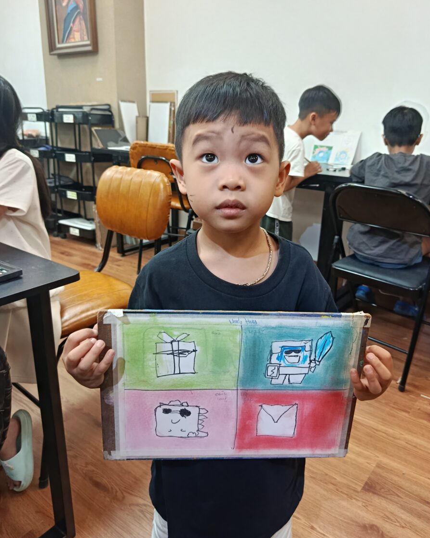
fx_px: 445
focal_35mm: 28
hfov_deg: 51.5
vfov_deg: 62.1
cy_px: 243
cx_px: 233
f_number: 1.7
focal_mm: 5.24
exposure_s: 1/100
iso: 581
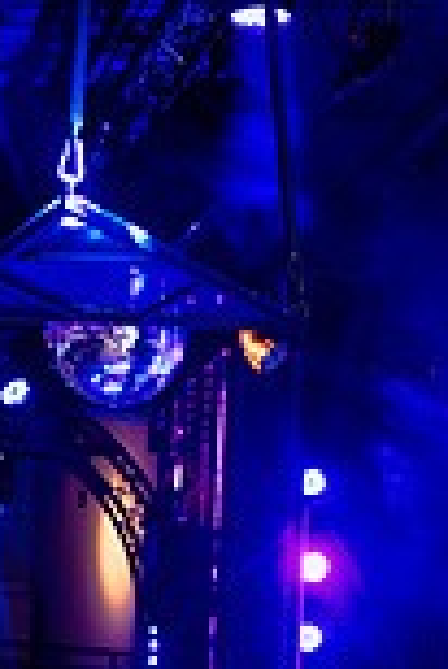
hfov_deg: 13.4
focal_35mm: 102
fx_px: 1900
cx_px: 339
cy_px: 951
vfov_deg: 18.2
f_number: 2.8
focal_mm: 35
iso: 2000
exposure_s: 1/200
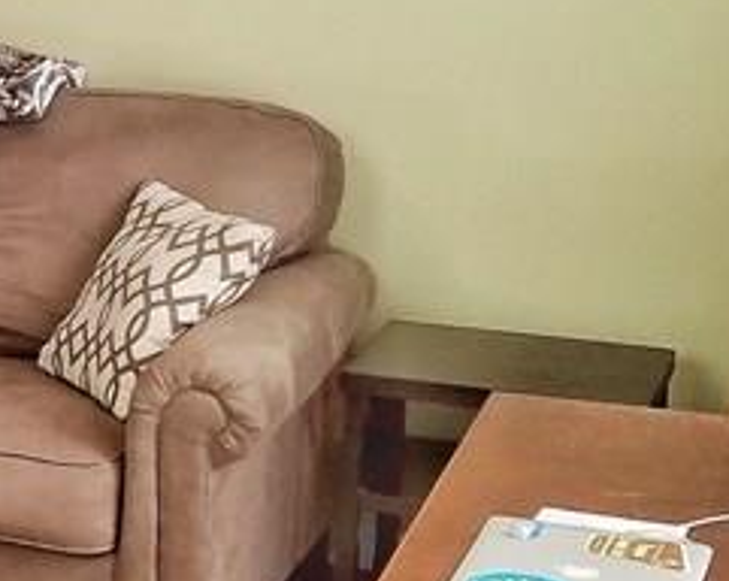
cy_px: 157
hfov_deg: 15.9
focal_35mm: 108
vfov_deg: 14.2
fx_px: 2326
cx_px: -466
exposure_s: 1/120
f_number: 1.7
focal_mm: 4.2
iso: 80
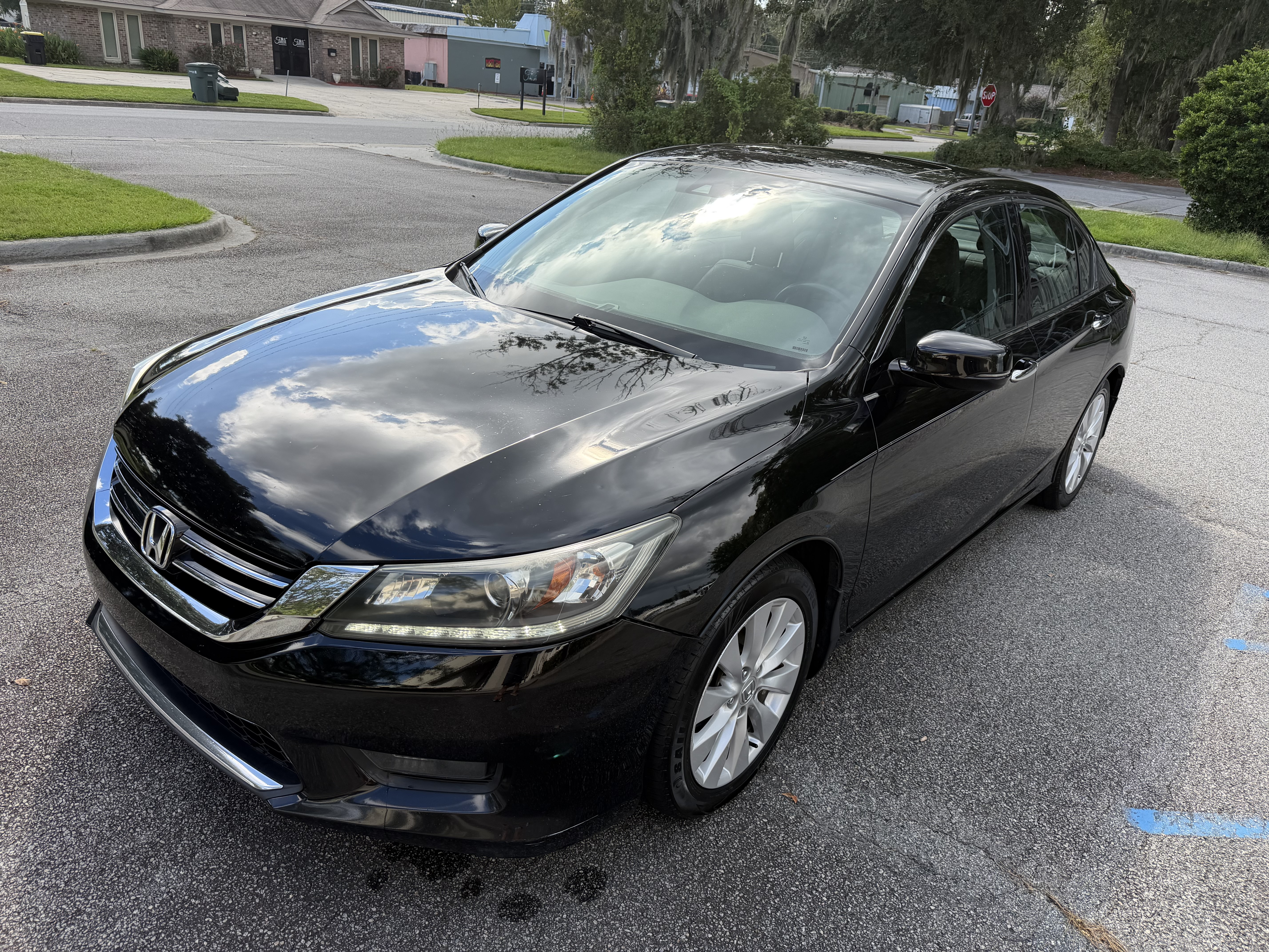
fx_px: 880
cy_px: 476
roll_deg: -5.7
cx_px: 634
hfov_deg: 71.6
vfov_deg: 56.8
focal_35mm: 24
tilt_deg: -23.9
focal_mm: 6.76
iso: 80
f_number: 1.78
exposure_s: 1/1292
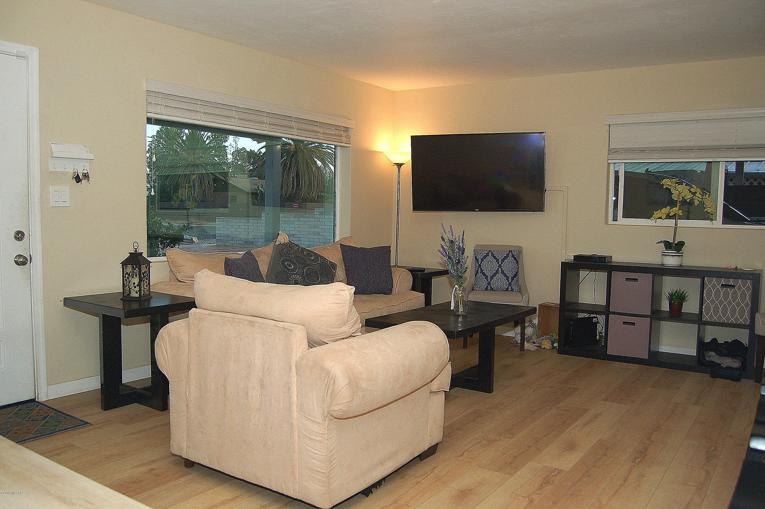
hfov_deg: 67.4
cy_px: 254
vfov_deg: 47.8
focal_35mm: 27
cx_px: 382
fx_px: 573
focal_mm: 18
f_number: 4
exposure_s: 1/60
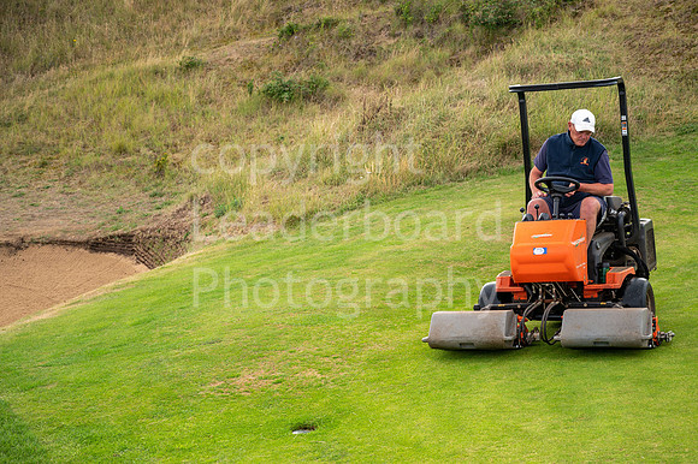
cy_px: 254
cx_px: 382
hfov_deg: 26.4
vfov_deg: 17.8
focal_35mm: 77
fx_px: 1486
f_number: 4.5
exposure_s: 1/200
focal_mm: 70
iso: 100
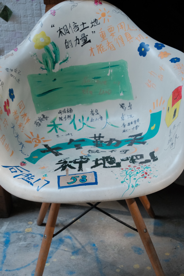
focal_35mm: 68
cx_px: 92
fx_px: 521
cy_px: 138
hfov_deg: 20.0
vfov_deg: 29.7
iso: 2500
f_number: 9
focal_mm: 45.4
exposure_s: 1/250
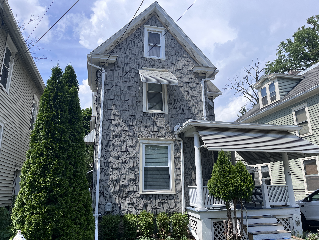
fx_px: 240
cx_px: 160
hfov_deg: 67.3
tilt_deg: +16.0
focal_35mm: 26
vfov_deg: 53.1
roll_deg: +1.2
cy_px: 120
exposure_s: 1/3876
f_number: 1.6
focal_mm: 5.1
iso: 50
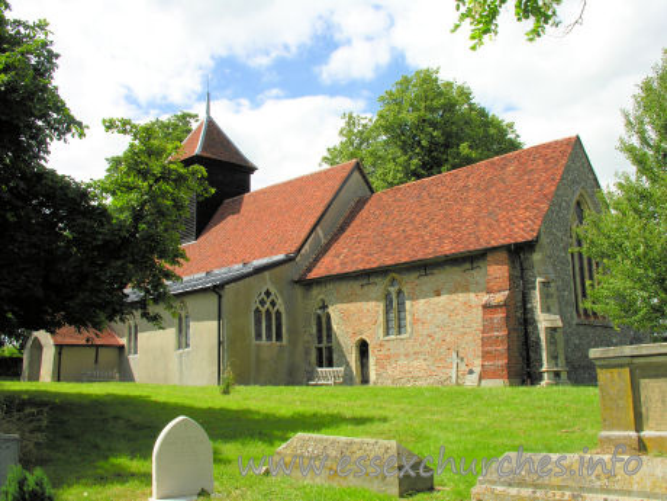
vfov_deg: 40.7
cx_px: 334
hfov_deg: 52.6
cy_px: 250
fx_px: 674
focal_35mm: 35
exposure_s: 1/177
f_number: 6.3
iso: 50
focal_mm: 8.9
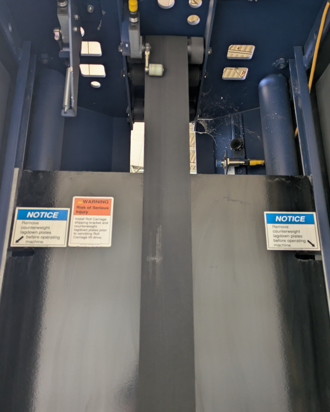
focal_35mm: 33
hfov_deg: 44.5
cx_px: 174
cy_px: 221
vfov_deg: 54.2
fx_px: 403
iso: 159
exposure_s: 1/30
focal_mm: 5.43
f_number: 1.89
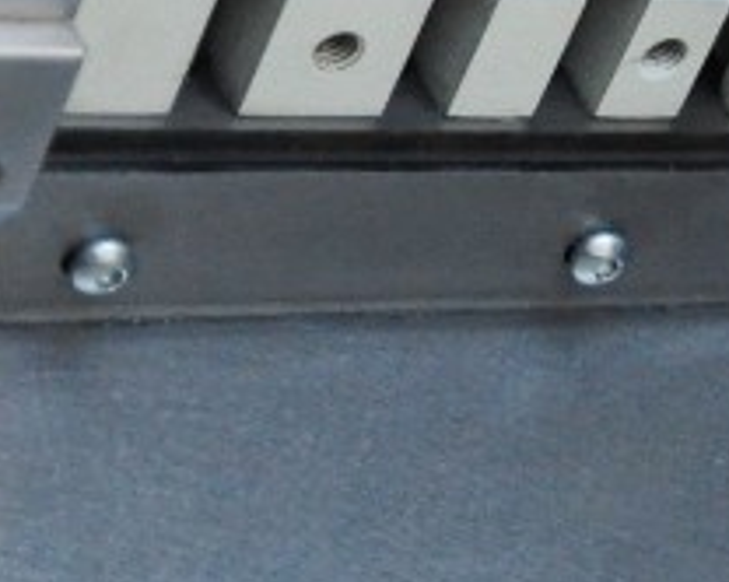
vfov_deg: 5.4
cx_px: 2183
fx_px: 5833
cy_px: 1623
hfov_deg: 6.5
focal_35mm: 271
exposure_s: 1/200
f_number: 4
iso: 1100
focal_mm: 25
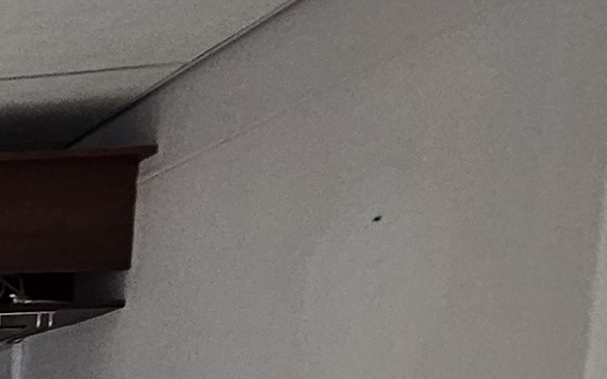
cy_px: 762
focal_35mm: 88
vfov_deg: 12.9
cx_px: -981
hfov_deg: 13.5
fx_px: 1455
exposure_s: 1/50
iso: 100
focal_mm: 2.2
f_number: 2.2
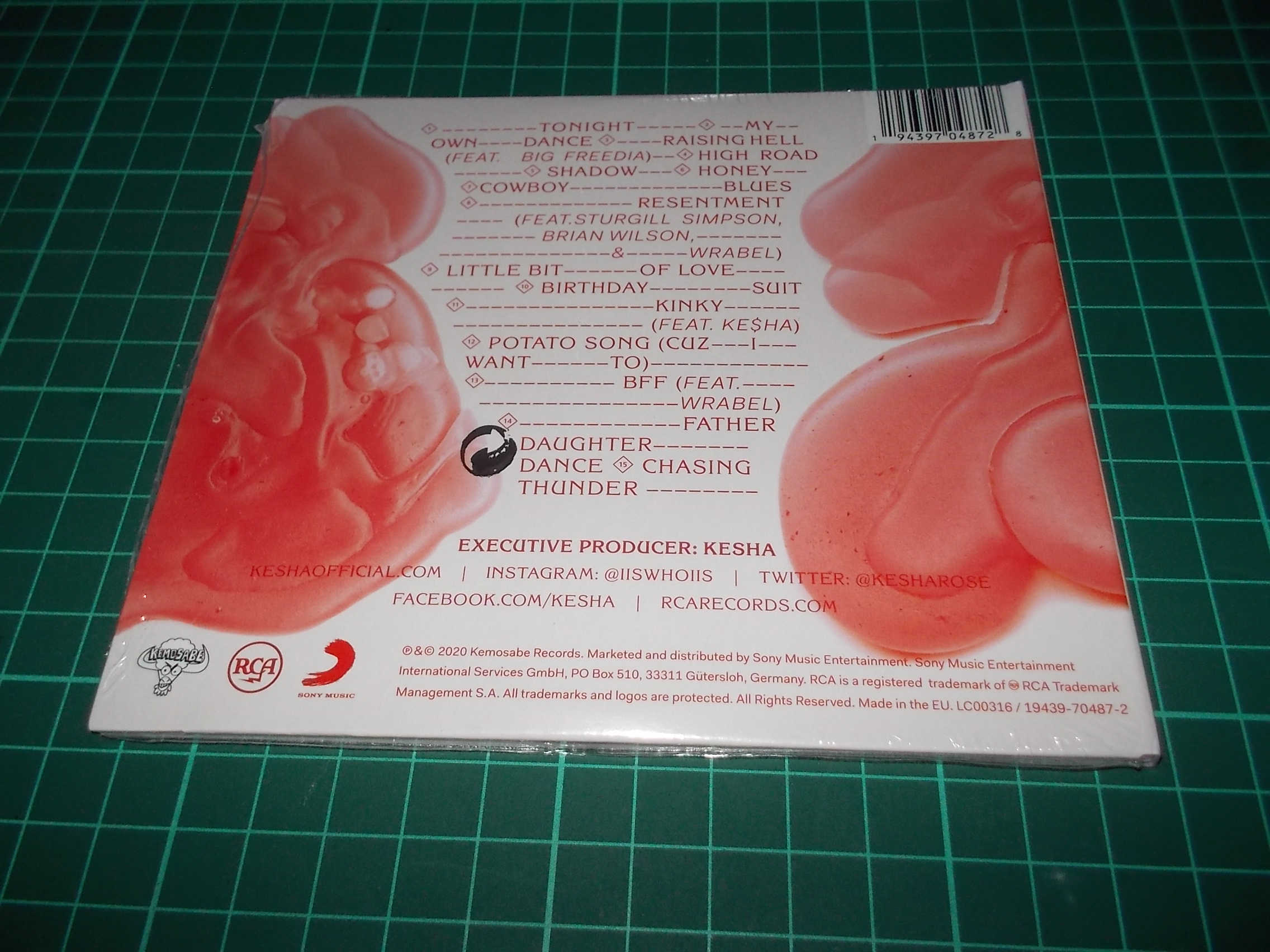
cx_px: 635
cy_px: 476
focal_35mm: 29
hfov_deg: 61.7
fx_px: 1064
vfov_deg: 48.2
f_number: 3.3
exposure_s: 1/30
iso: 200
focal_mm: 4.1
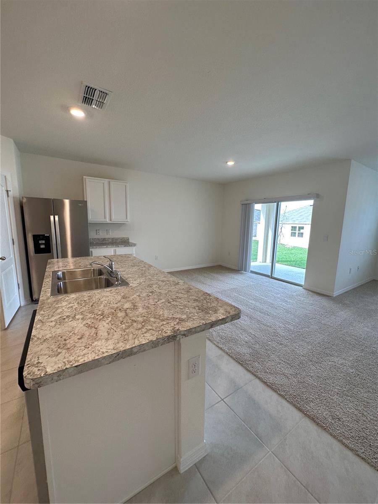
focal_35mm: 14
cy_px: 252
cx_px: 189
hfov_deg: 85.7
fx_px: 204
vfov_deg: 102.1
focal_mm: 2.22
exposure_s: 1/120
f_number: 2.2
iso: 100
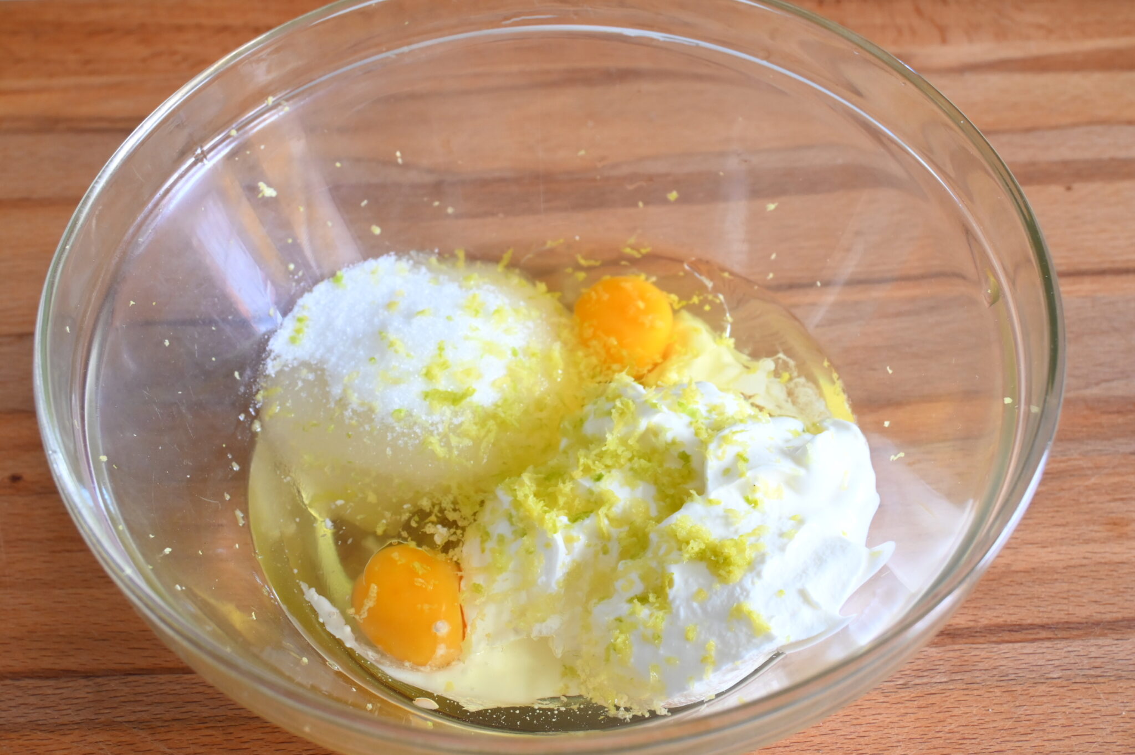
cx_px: 568
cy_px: 378
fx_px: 1512
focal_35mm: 48
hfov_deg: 41.1
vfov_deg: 28.0
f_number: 6.3
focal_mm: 32.5
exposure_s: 1/50
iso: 800
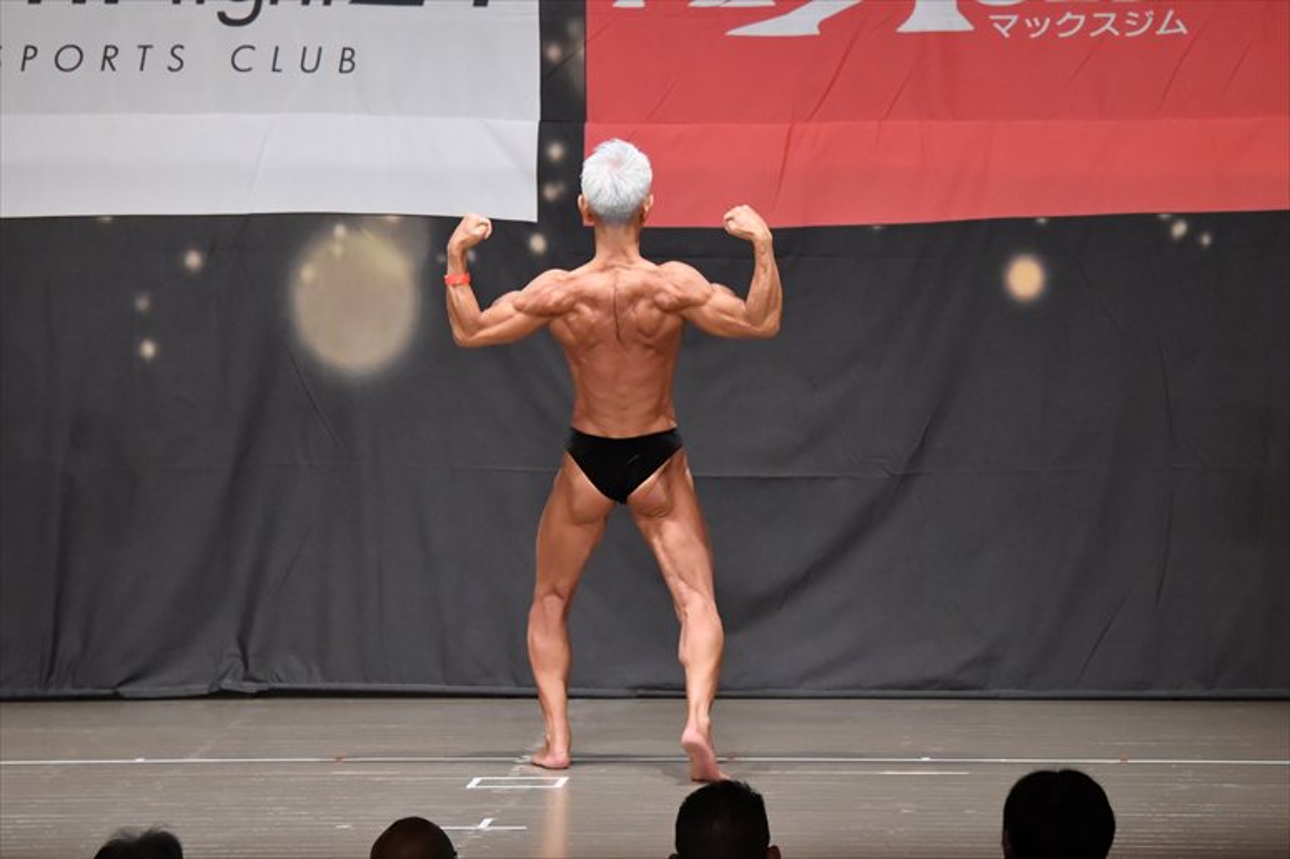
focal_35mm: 202
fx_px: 7235
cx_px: 645
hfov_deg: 10.2
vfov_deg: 6.8
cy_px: 430
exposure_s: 1/400
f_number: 5.6
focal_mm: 135
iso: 6400
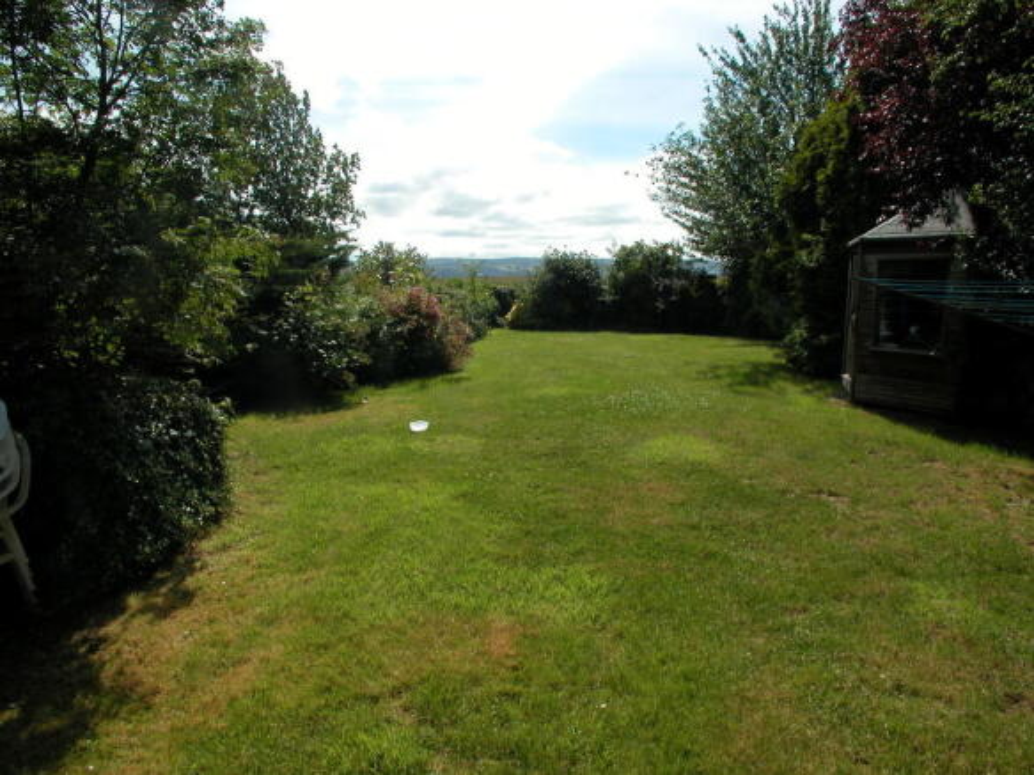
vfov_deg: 49.7
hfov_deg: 63.5
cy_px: 388
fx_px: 836
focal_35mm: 28
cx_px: 517
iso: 100
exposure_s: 1/368
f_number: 7.1
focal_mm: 7.1
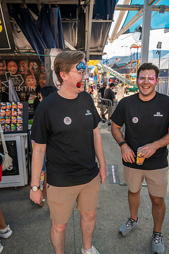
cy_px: 127
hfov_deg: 46.4
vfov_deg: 65.5
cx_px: 84
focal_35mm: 28
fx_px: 197
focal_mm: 28
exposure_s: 1/200
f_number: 4.5
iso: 160
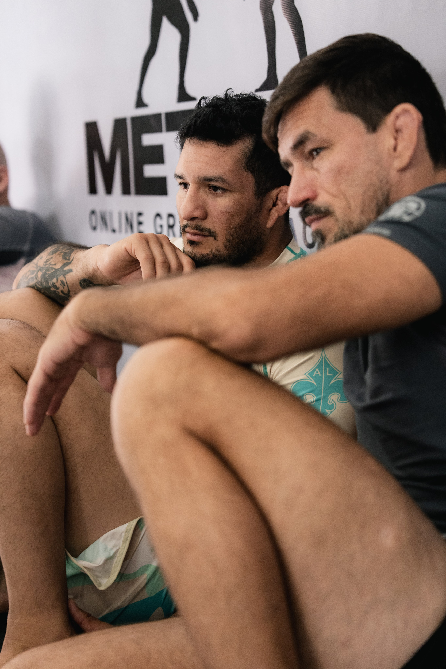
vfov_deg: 28.8
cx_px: 223
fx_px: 1301
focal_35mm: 70
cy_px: 334
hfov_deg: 19.5
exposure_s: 1/500
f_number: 2.8
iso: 2000
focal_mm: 70
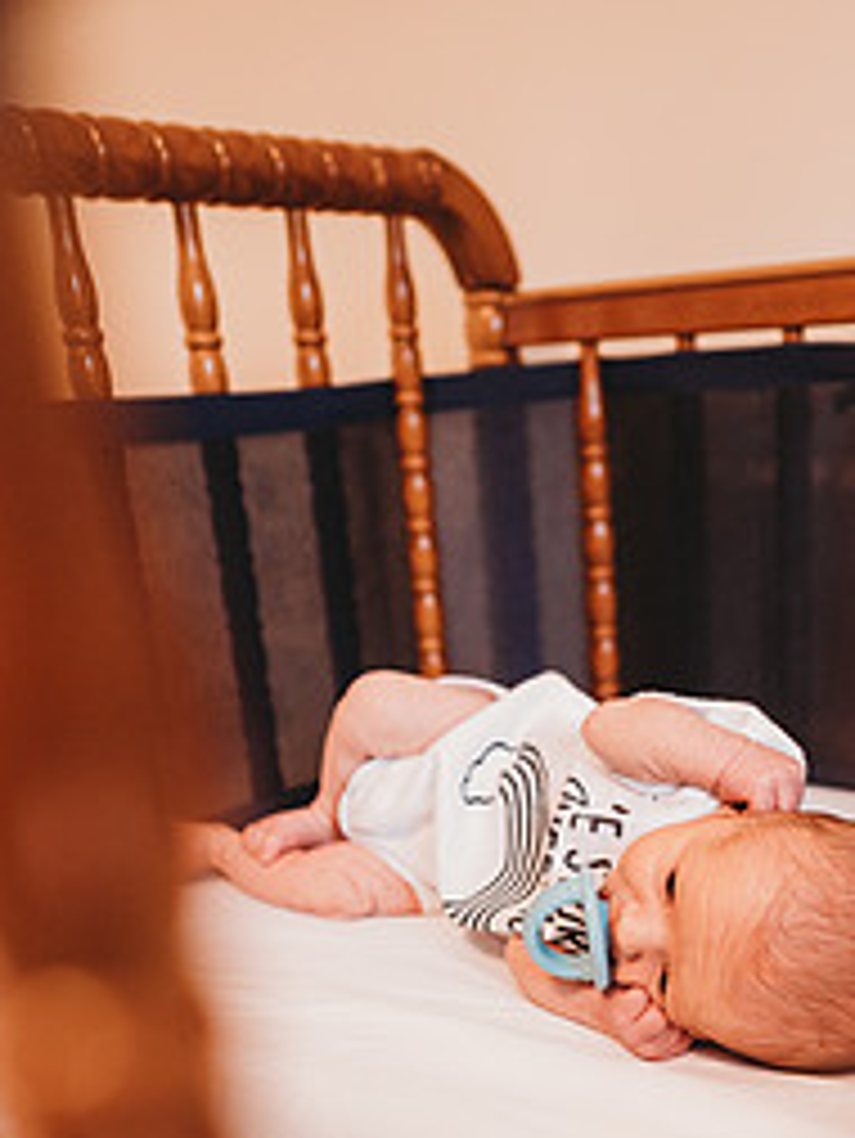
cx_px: 594
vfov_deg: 43.9
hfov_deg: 34.7
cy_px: 886
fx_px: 1349
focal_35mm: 41
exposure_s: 1/160
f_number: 2.2
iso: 800
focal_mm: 24
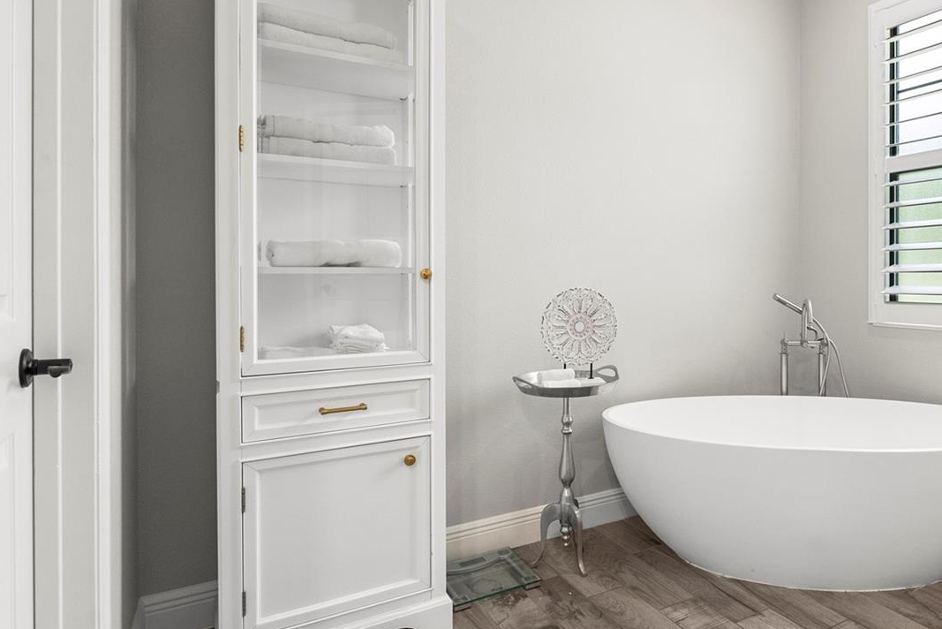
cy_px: 278
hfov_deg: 70.4
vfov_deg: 53.0
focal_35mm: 24
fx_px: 628
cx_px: 667
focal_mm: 16
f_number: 9
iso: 2000
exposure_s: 1/13
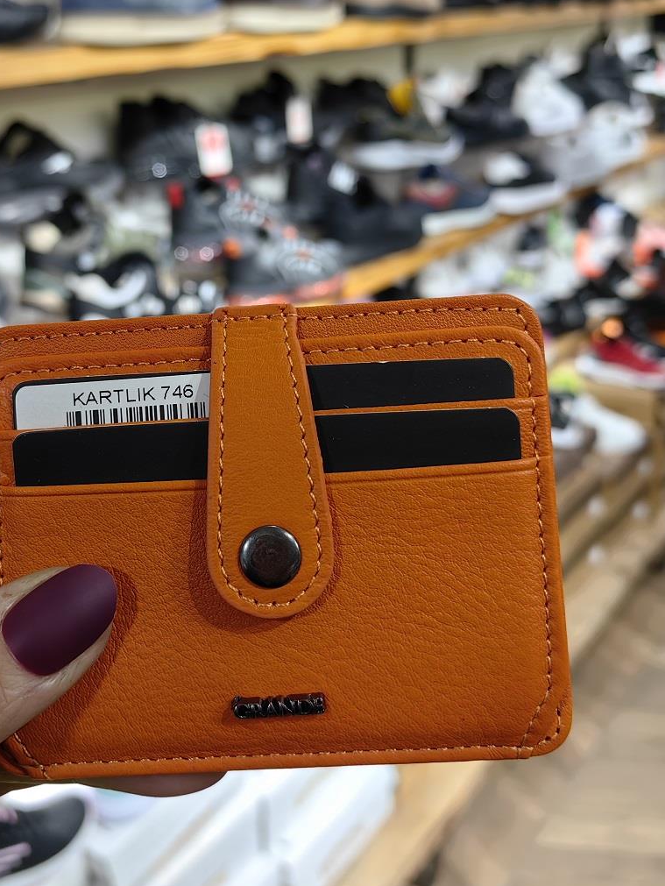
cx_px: 220
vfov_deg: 47.5
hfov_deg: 36.5
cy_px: 346
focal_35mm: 39
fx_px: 998
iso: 50
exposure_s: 1/99.7
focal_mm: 5.75
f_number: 2
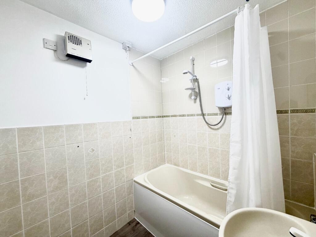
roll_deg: +3.1
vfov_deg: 85.7
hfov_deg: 102.1
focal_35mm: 14
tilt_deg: -1.3
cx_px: 158
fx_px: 128
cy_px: 118
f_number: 2.2
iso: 80
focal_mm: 2.22
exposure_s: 1/100
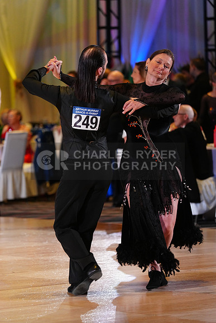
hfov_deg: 6.9
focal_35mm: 200
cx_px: 108
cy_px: 162
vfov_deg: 10.3
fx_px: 1799
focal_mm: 200
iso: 2500
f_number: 4
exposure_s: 1/400
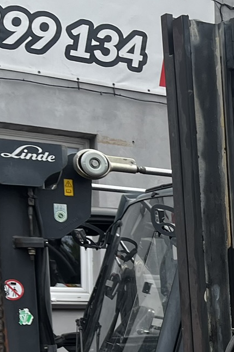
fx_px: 839
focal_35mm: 86
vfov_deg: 22.2
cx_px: 443
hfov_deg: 13.8
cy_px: 401
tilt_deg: -7.1
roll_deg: -1.3
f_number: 1.6
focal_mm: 5.1
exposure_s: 1/1252
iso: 50
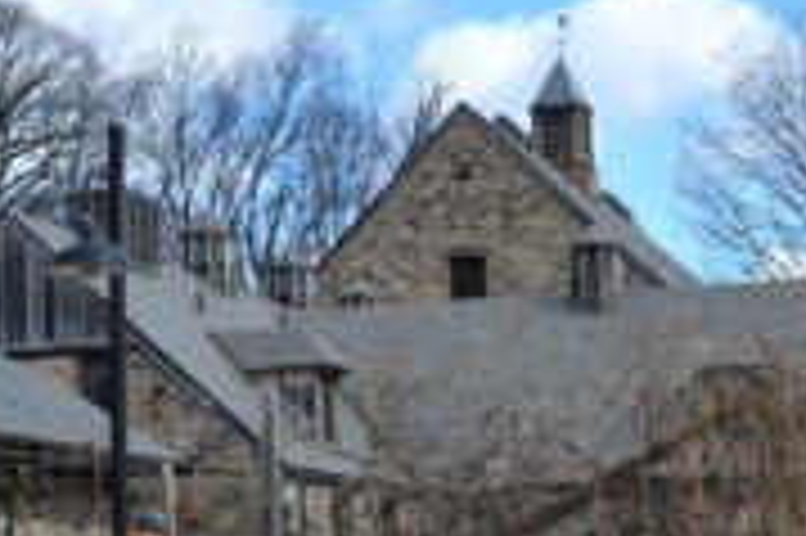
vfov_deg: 12.1
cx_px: 450
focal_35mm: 112
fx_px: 2505
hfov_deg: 18.3
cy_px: 464
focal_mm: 50
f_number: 8
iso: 200
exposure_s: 1/320
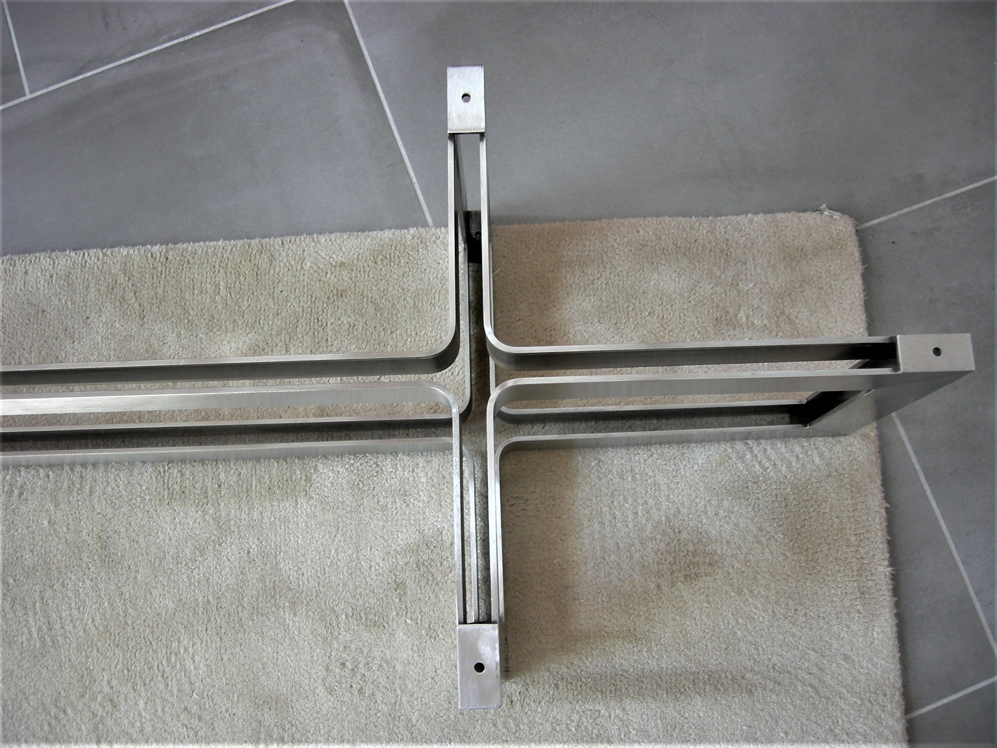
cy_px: 374
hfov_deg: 51.4
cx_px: 498
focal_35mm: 36
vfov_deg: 39.7
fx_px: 1037
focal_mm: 7.5
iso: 64
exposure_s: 1/24
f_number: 2.7
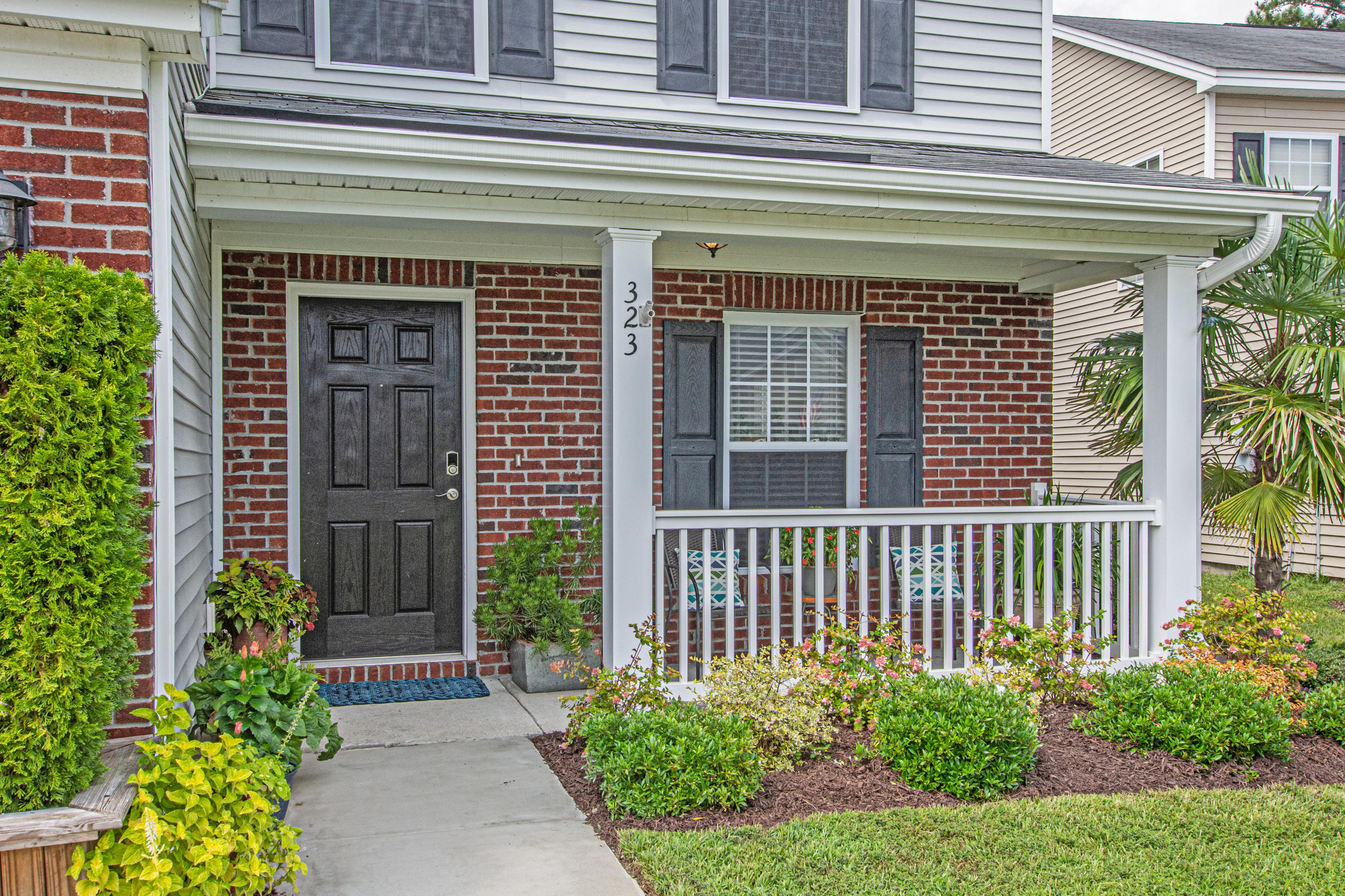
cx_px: 658
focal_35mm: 33
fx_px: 1233
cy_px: 408
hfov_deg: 57.2
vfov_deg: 39.9
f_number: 10
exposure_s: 1/250
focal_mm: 20
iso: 320
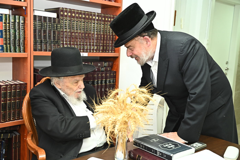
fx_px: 253
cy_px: 80
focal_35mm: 38
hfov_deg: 50.7
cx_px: 120
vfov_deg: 35.0
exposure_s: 1/160
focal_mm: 38
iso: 1000
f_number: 4
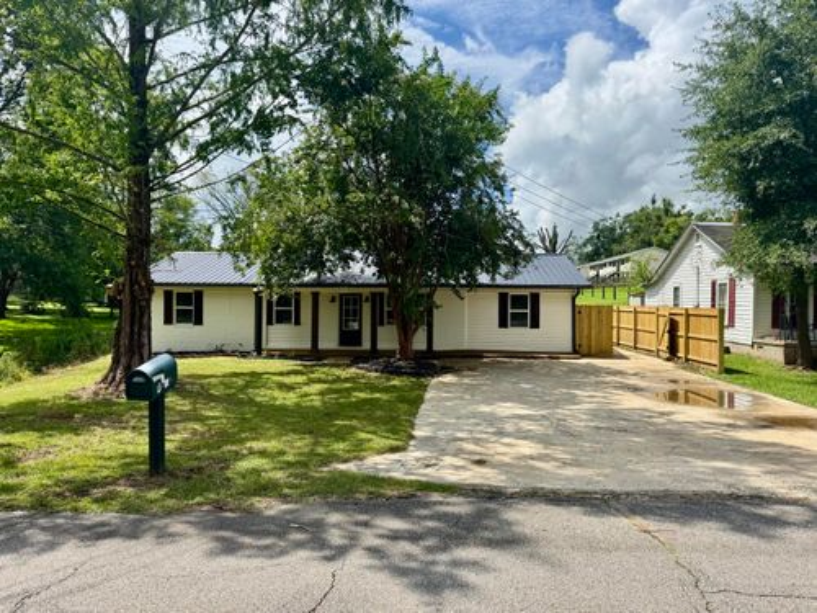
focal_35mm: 24
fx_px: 566
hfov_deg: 71.6
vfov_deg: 56.8
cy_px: 306
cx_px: 408
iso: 80
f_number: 1.78
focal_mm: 6.76
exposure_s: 1/4608
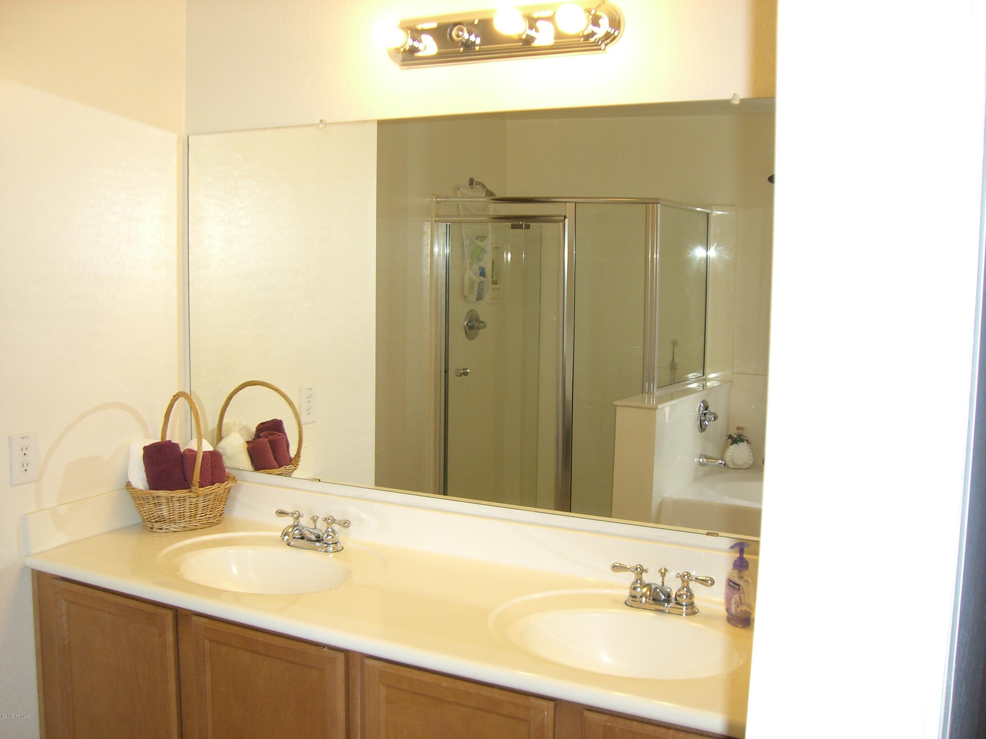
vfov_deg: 37.7
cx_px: 493
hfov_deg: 49.0
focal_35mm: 38
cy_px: 370
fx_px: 1082
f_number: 2.7
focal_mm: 6.2
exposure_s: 1/60
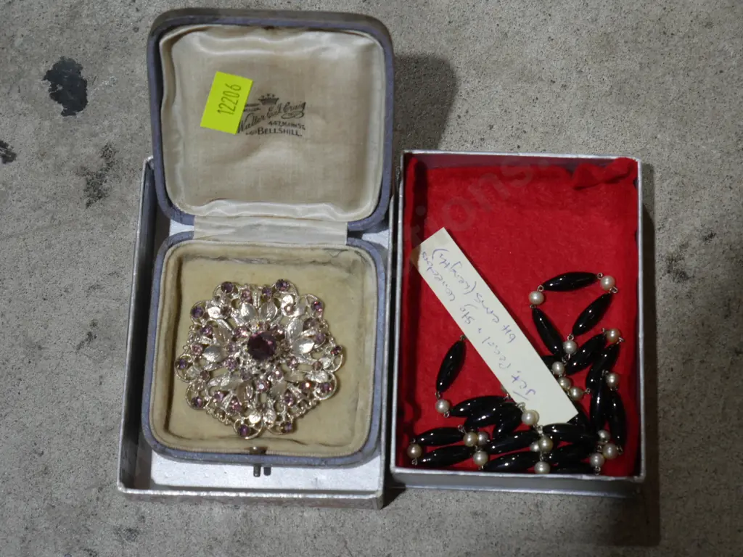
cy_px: 278
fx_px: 1545
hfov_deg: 27.0
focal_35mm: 72
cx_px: 372
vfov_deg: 20.4
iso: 500
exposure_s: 1/80
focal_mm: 36
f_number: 5.5
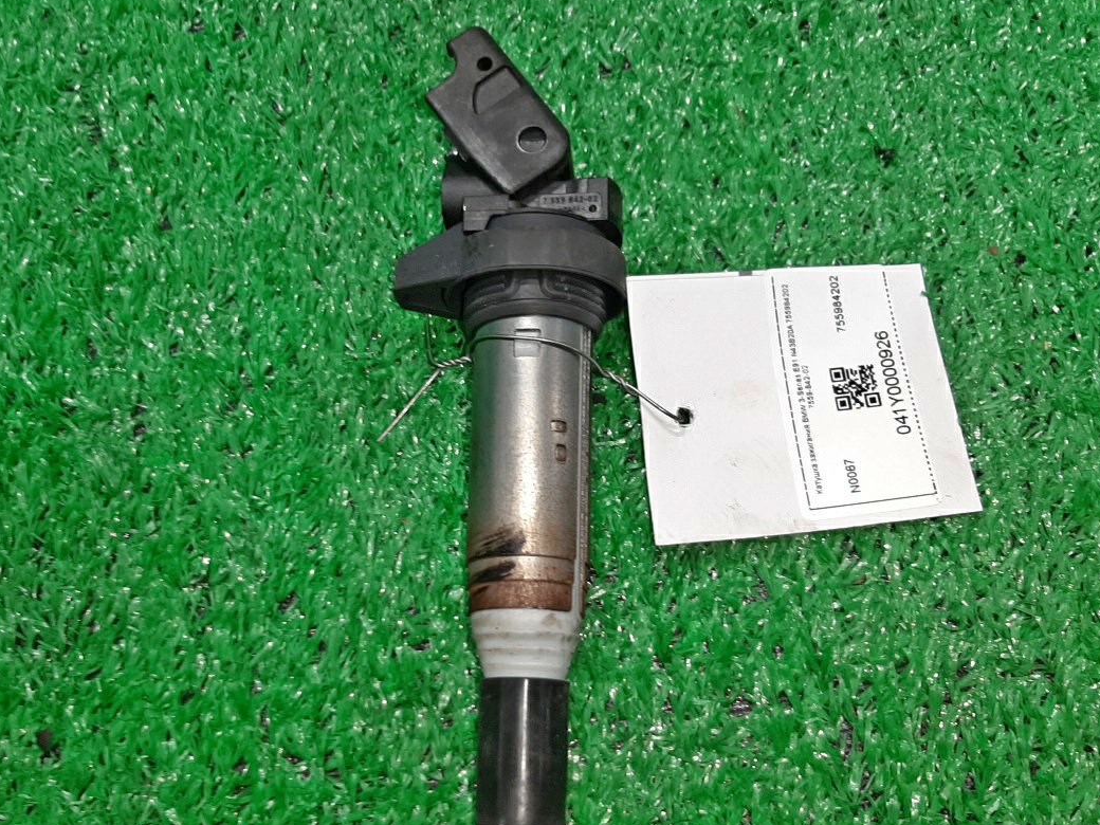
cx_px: 489
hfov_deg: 51.3
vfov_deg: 39.5
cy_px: 479
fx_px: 1144
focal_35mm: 36
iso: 61
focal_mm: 3.93
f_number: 1.7
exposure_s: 1/50
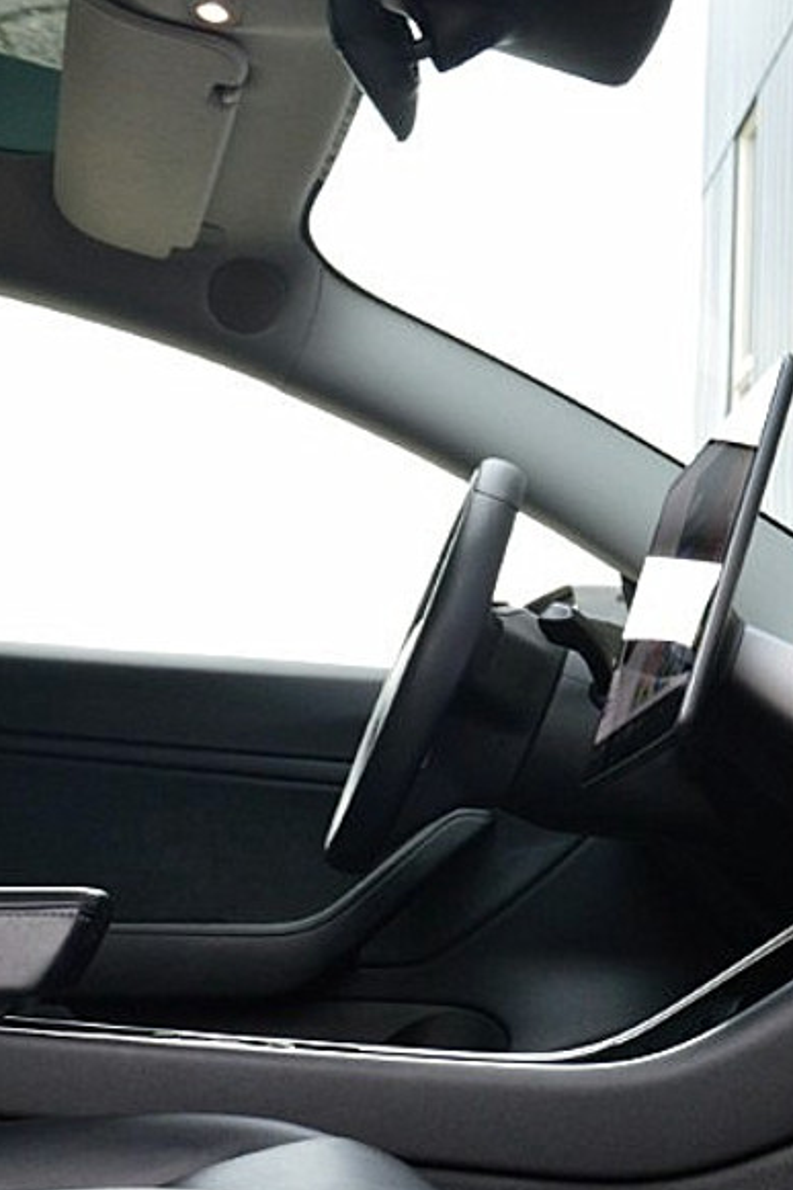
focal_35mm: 65
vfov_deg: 30.5
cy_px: 885
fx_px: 2149
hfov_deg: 20.9
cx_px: 506
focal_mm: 18
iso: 800
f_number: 7.1
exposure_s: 1/60
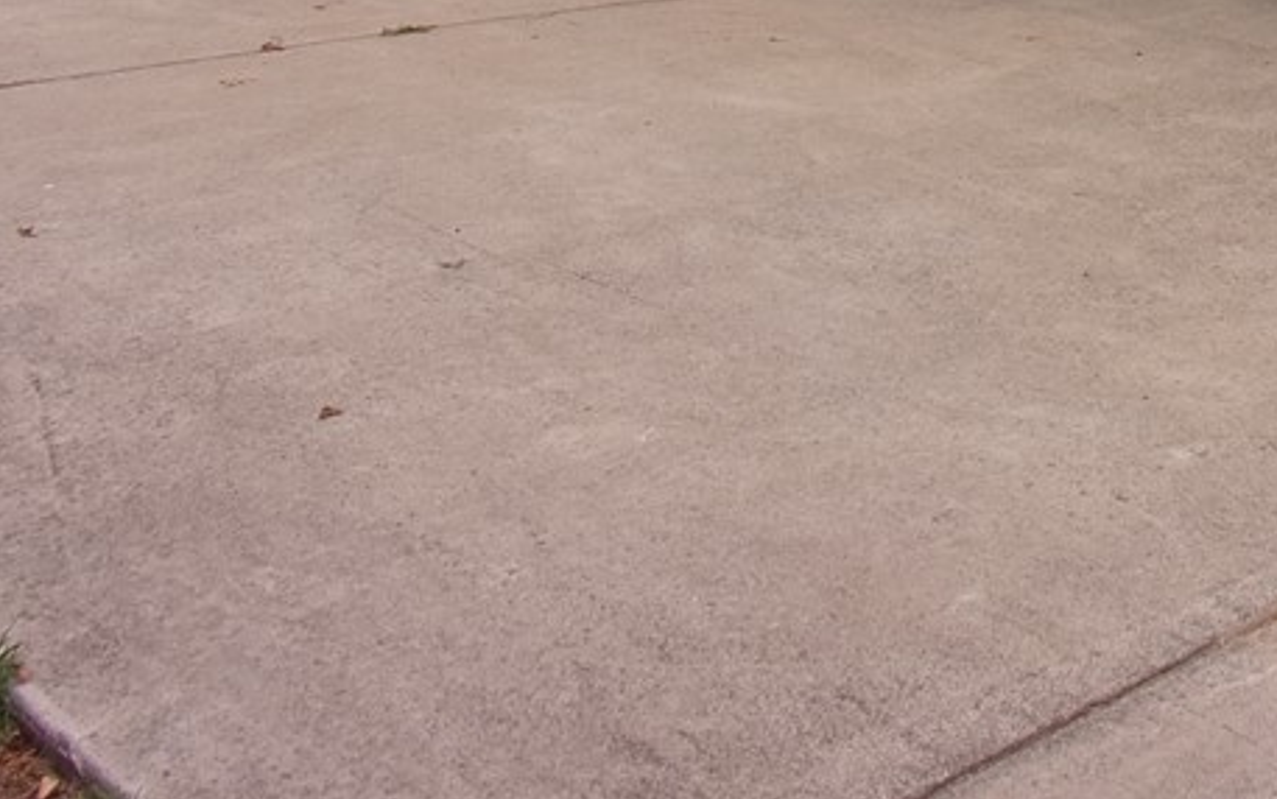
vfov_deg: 21.1
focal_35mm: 57
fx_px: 1984
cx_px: 1246
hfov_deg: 33.0
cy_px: -182
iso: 80
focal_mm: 4.3
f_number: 10.8
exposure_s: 1/150
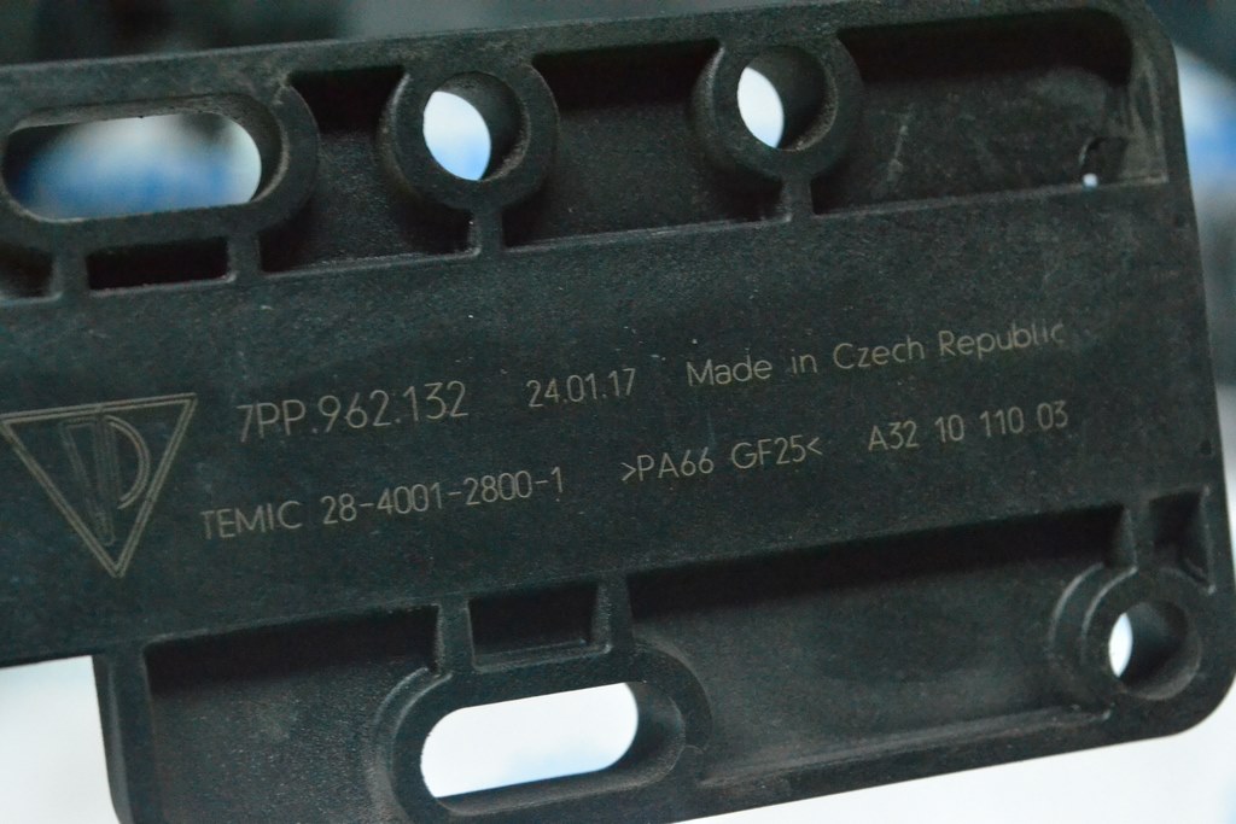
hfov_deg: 24.6
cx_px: 618
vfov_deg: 16.6
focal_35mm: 82
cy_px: 412
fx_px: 2833
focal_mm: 55
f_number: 10
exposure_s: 1/160
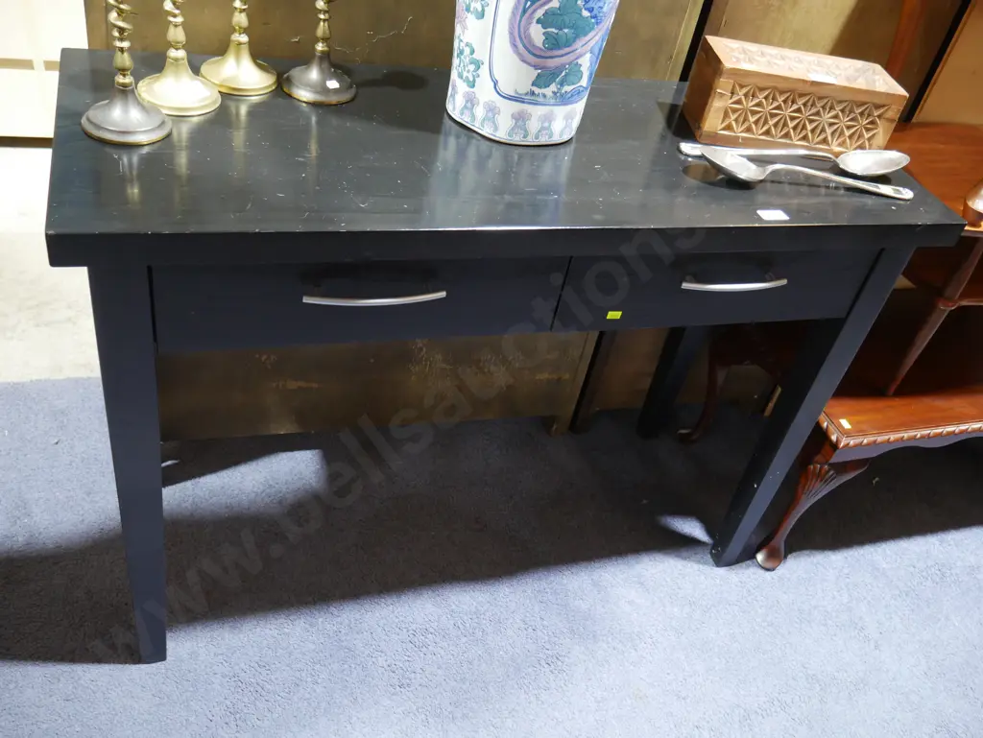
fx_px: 852
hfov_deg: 59.9
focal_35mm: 30
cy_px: 369
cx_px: 492
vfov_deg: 46.8
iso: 1250
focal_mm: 15
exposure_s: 1/60
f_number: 3.6
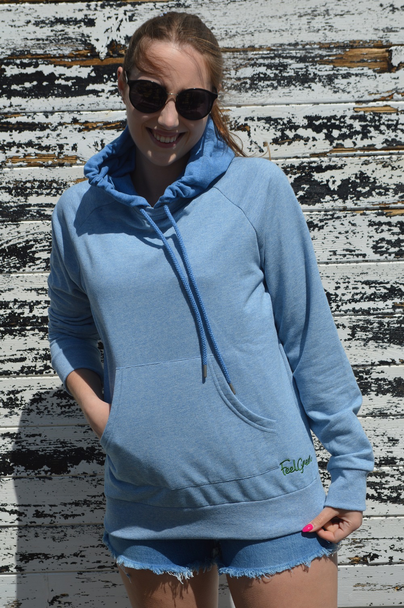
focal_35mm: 75
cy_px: 304
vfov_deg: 27.0
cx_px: 202
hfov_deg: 18.1
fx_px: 1265
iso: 100
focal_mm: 50
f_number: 10
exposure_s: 1/400
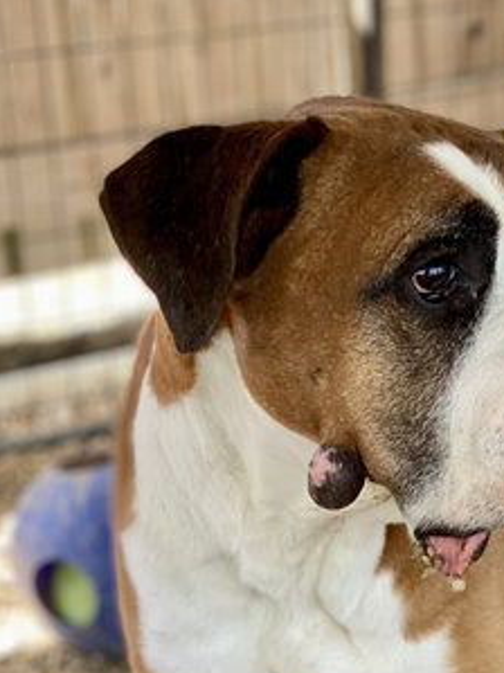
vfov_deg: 16.7
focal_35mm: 116
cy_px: 656
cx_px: 450
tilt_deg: -25.0
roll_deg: +3.5
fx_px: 2254
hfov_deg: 12.7
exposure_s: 1/122
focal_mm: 6
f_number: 2
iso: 80
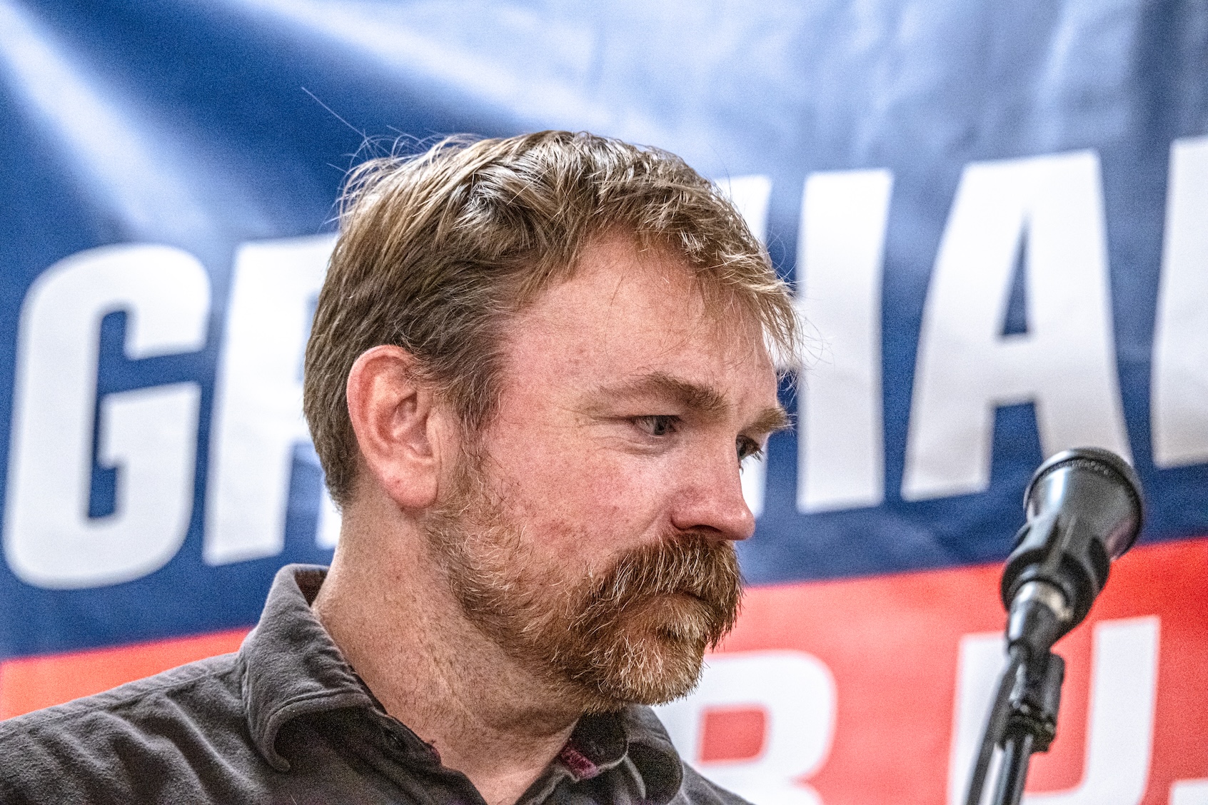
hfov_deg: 12.5
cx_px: 604
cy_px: 402
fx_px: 5536
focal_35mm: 165
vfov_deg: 8.3
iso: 6400
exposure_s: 1/320
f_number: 7.6
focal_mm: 165
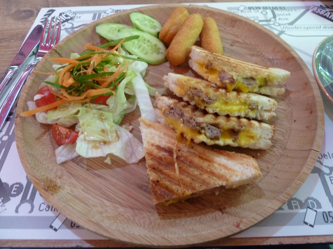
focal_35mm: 25
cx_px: 166
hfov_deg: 69.4
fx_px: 240
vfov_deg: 54.9
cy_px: 124
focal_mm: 4.1
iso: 400
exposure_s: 1/20
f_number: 3.3
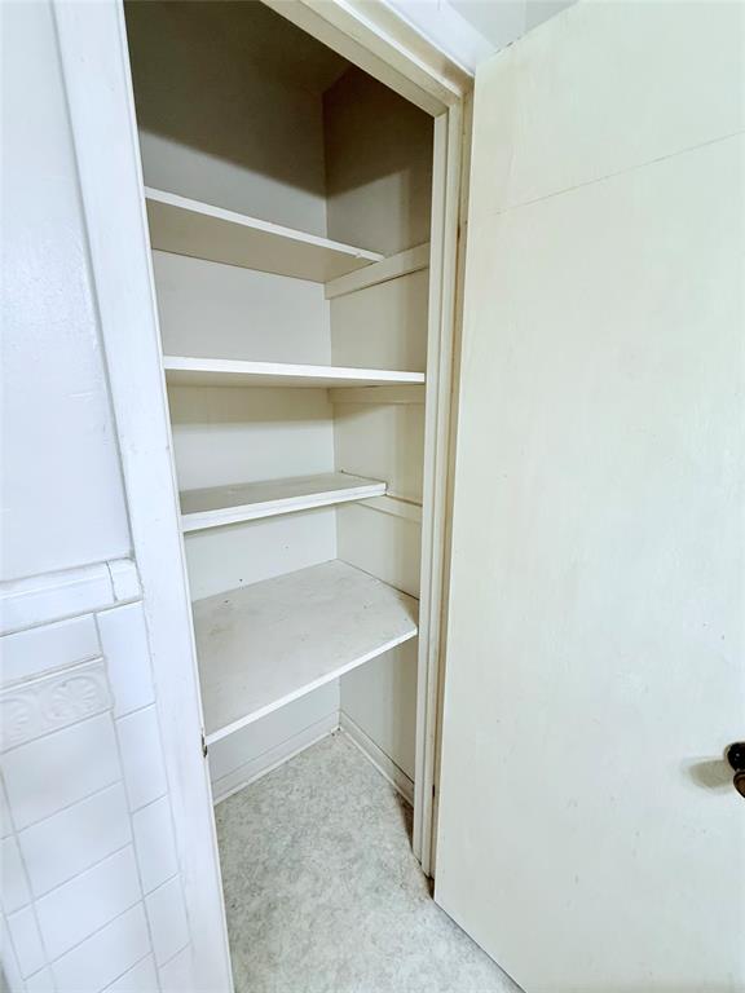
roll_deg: -0.4
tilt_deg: -13.1
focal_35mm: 14
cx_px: 372
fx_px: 402
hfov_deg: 85.7
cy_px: 496
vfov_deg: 102.1
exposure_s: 1/60
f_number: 2.2
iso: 200
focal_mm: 2.22
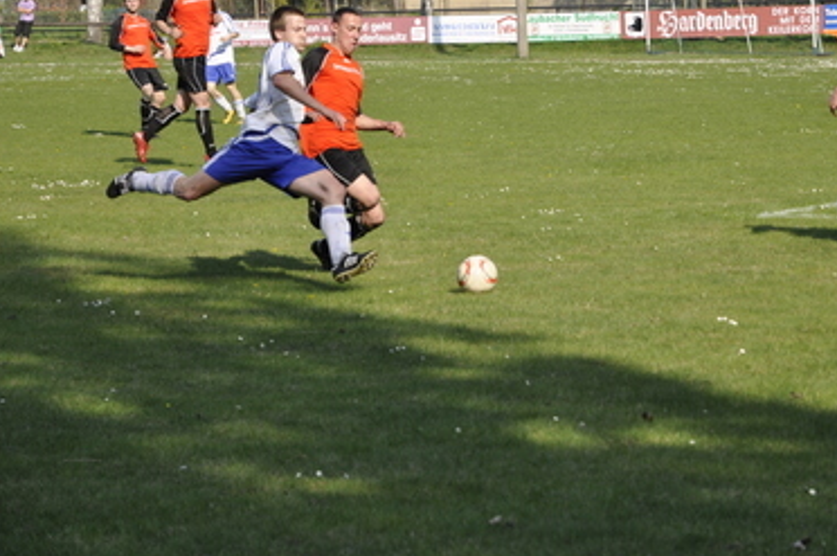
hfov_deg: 14.1
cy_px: 207
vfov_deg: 9.4
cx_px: 556
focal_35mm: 145
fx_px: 3367
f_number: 5.6
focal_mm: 72
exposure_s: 1/1250
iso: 400
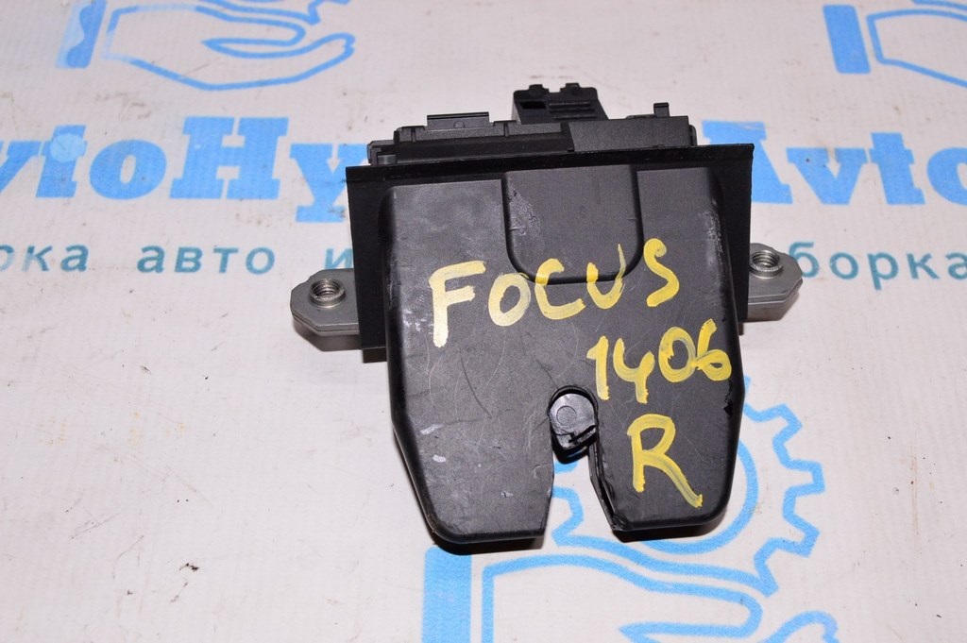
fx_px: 1167
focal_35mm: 44
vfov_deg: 30.8
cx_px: 484
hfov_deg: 45.0
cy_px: 322
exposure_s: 1/200
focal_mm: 29
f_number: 8
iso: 1600
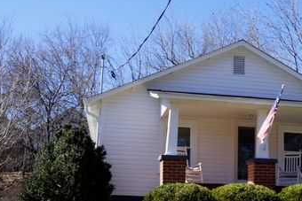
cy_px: 143
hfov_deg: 36.9
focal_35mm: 53
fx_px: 445
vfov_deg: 25.3
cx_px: 211
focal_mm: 24
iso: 100
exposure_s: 1/100
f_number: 11
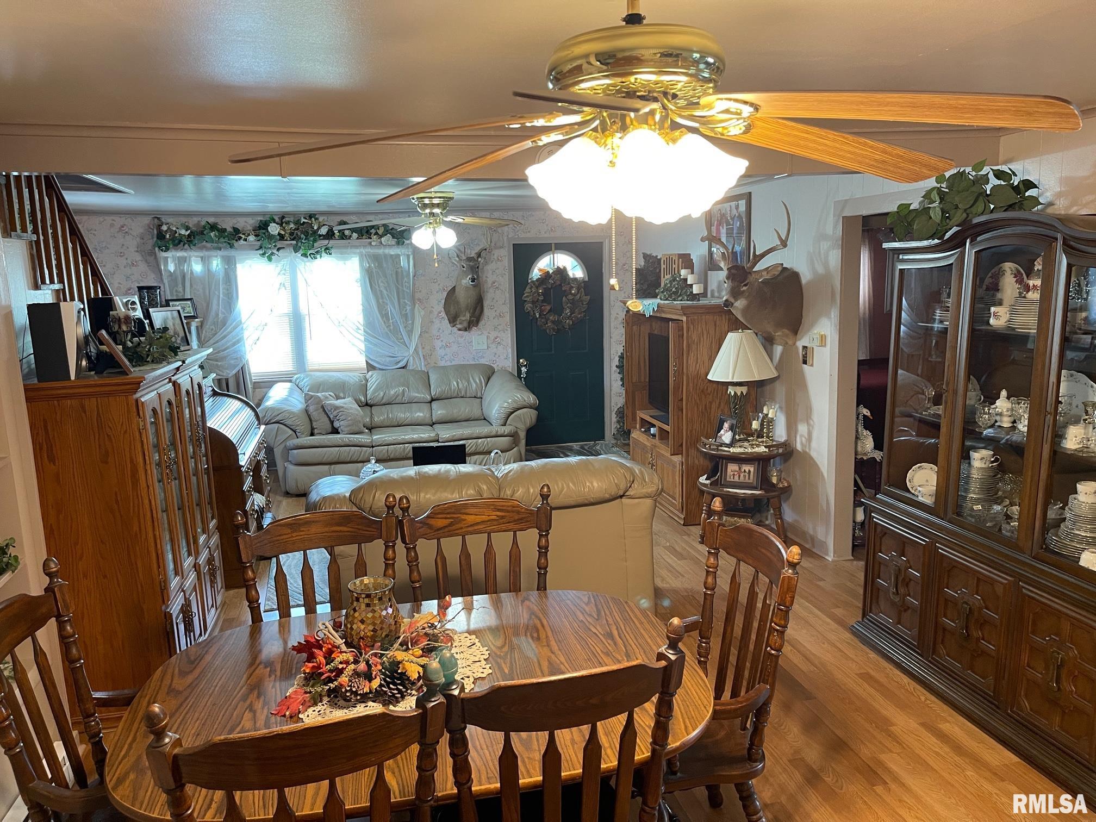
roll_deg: +1.3
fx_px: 823
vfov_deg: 53.1
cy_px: 411
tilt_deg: -11.7
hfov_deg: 67.3
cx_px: 548
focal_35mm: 26
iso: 200
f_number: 1.6
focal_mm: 5.1
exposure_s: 1/60
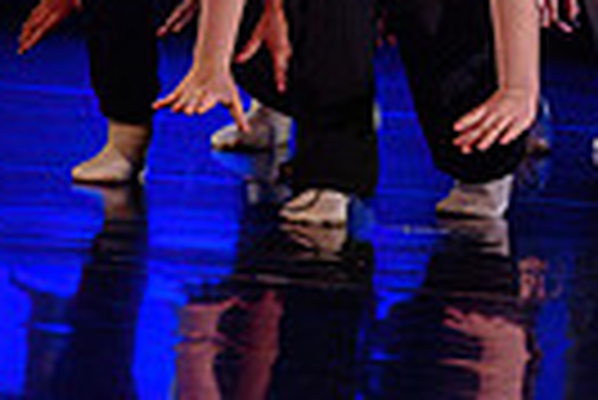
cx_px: 902
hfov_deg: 3.4
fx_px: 10094
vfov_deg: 2.3
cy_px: -315
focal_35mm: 607
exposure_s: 1/320
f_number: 2.8
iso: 1600
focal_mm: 120
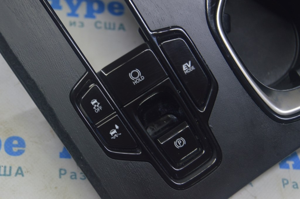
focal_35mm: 82
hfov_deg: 24.6
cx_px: 150
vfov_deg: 16.5
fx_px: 687
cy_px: 100
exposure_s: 1/20
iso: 400
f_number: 5.6
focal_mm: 55
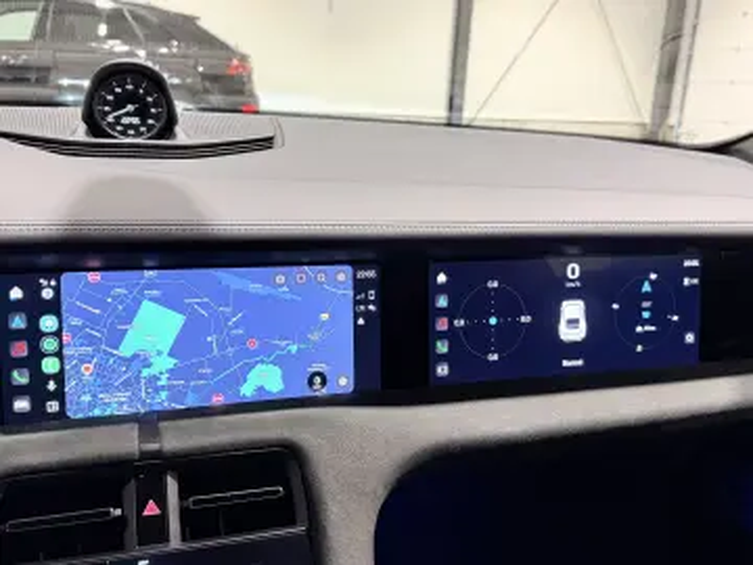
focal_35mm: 24
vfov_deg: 56.8
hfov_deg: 71.6
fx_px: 522
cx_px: 376
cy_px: 282
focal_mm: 6.76
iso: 400
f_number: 1.78
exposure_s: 1/59
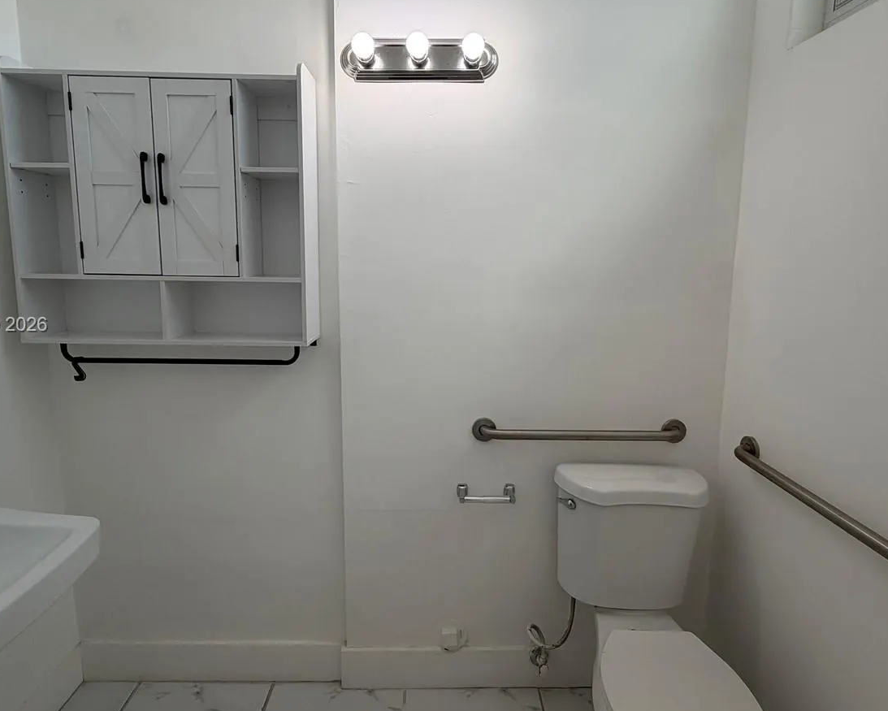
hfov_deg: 80.4
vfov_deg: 68.0
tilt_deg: -6.9
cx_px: 444
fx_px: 526
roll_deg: -0.3
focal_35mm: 20
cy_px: 326
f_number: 2.2
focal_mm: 2.22
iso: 50
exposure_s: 1/120
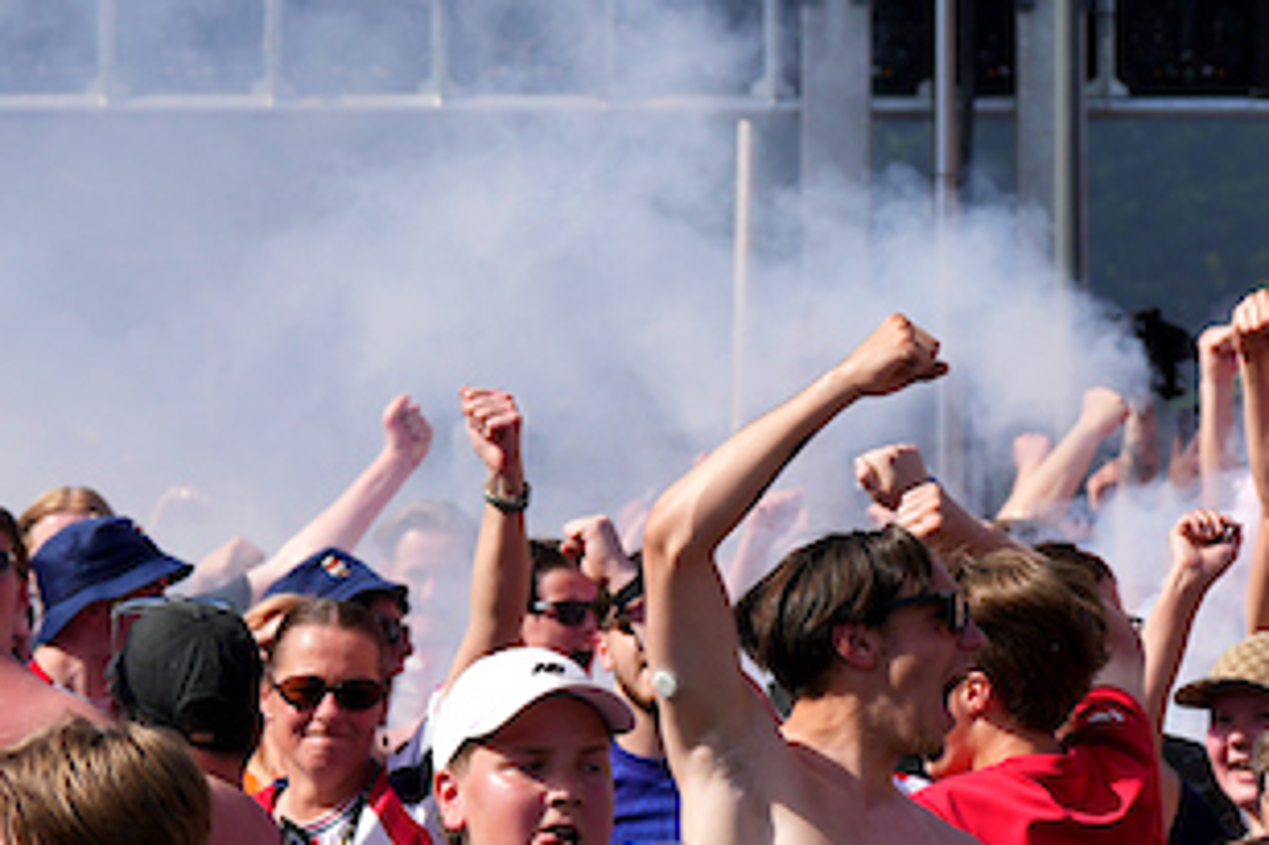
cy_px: 660
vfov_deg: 5.0
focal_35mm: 273
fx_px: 9618
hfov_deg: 7.5
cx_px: 680
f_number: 5
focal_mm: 70
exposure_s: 1/1000
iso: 160
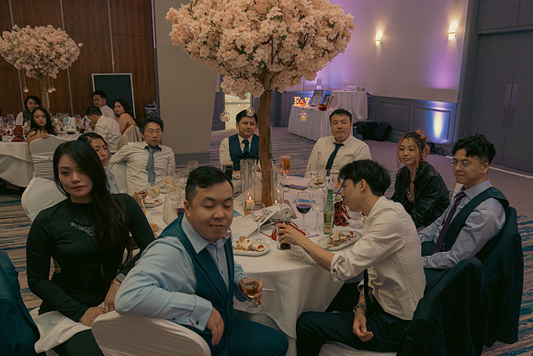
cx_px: 266
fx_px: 429
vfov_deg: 45.0
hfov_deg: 63.6
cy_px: 178
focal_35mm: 29
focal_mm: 29
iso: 2500
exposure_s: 1/160
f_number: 3.5
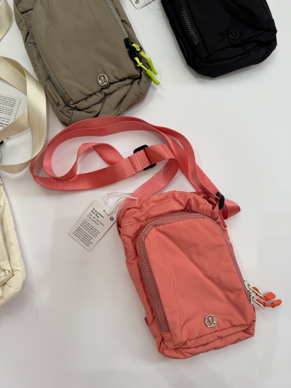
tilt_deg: -84.3
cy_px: 194
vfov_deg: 71.6
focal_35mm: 24
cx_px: 146
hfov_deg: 56.8
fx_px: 269
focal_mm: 6.76
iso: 80
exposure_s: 1/100
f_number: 1.78
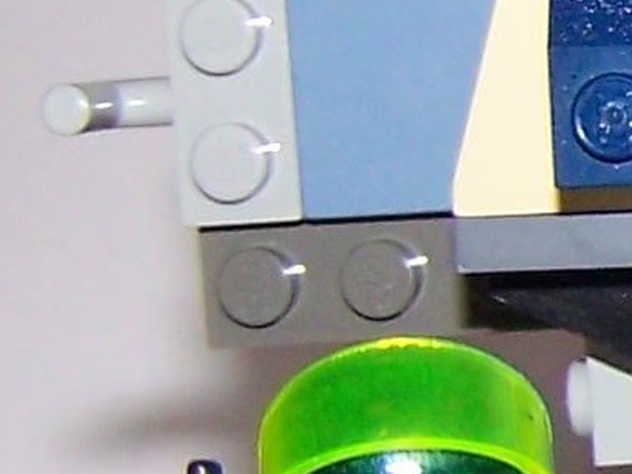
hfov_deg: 6.0
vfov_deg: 4.9
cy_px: 304
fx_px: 5550
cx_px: 1978
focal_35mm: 304
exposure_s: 1/40
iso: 80
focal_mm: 6.3
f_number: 2.8
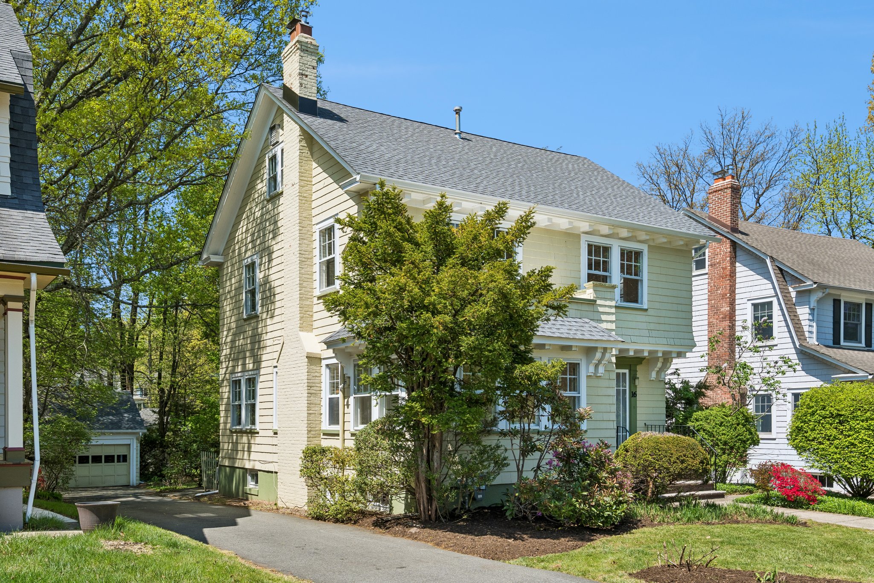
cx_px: 437
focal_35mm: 32
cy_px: 292
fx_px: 777
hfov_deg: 58.7
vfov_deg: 41.1
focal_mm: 32
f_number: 8
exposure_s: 1/800
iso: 400
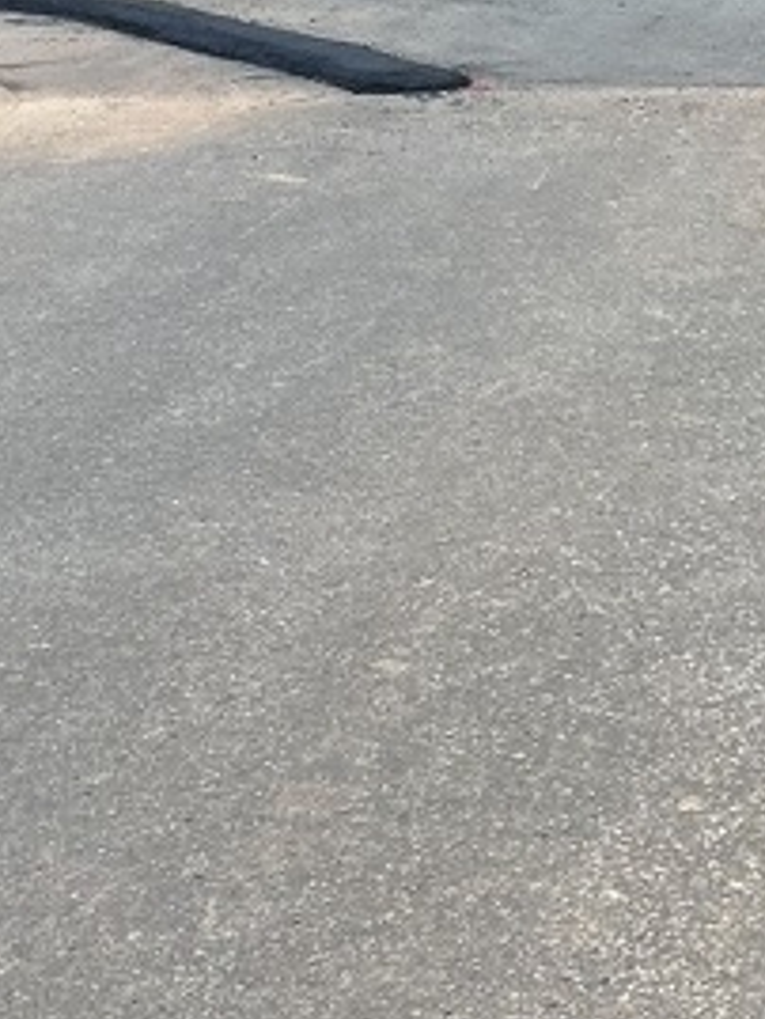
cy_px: 595
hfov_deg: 14.1
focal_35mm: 99
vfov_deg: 19.8
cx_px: 1121
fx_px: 2915
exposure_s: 1/780
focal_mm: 5.7
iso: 50
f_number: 1.5
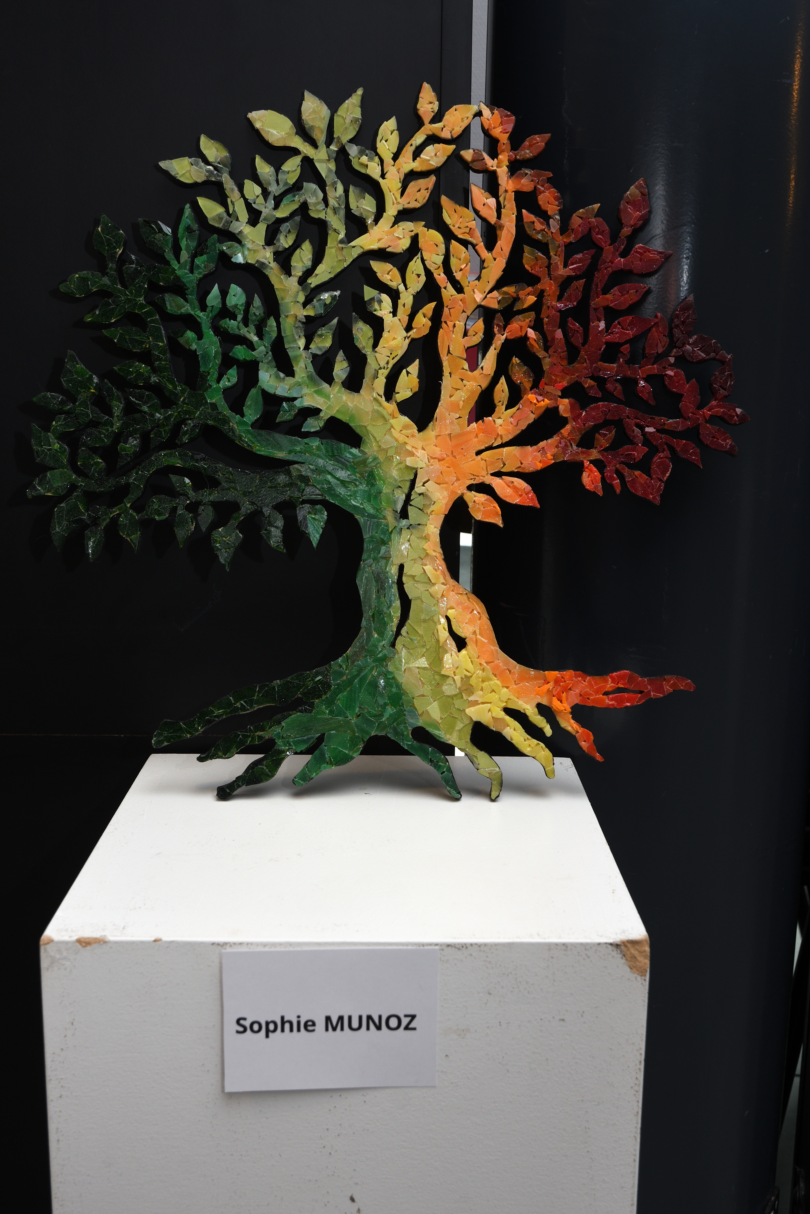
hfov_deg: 35.1
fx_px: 1282
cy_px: 623
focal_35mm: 38
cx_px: 414
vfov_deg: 50.7
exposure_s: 1/60
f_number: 5.6
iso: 200
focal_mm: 25
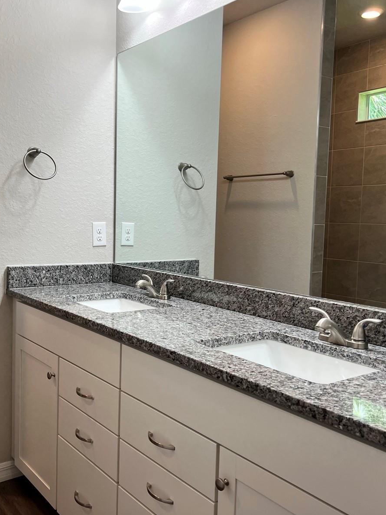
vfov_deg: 52.6
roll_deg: -1.6
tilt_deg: -4.5
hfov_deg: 40.5
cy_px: 257
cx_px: 153
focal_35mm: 35
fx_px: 521
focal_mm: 5.7
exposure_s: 1/120
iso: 64
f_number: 1.5
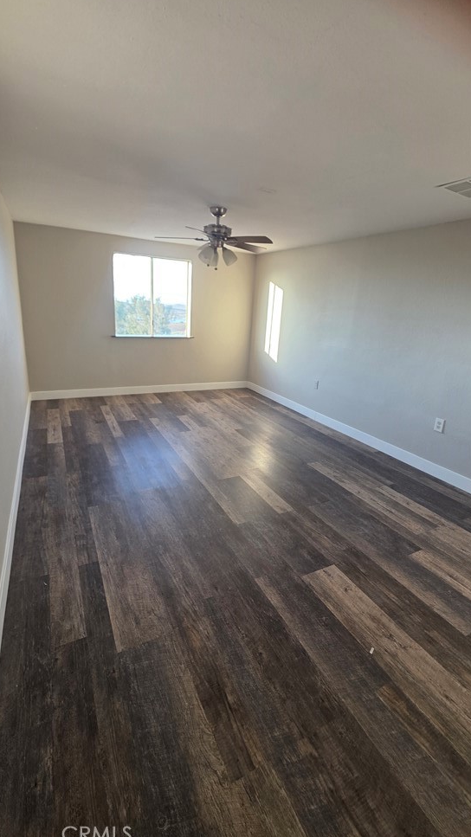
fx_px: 333
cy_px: 403
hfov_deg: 70.5
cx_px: 231
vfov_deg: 103.0
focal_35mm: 15
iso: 100
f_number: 1.9
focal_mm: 2.2
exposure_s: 1/120
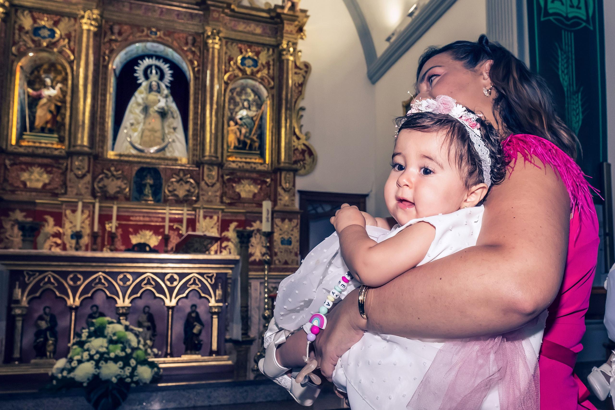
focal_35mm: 24
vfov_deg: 53.1
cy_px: 205
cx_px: 308
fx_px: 410
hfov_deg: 73.7
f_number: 5.6
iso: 1600
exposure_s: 1/125
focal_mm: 16
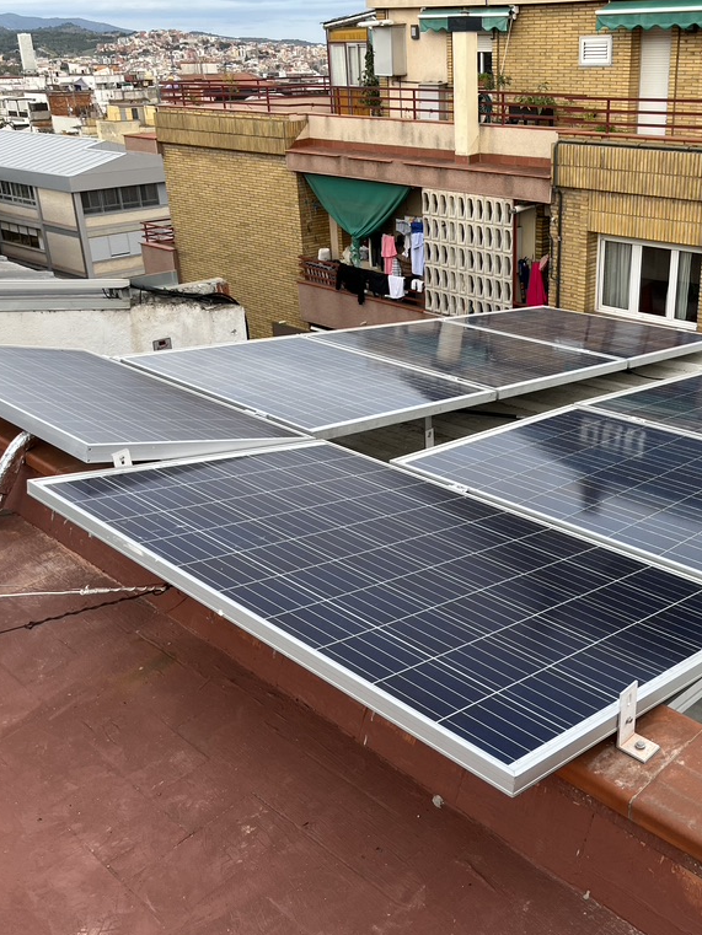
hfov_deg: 40.1
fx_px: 946
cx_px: 476
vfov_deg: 52.6
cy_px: 469
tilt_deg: -22.3
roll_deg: -0.7
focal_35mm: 35
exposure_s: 1/285
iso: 40
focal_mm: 5.1
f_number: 1.6
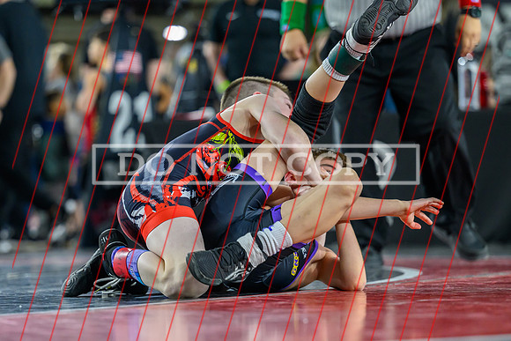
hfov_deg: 11.4
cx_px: 205
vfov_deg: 7.6
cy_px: 228
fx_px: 2551
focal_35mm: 180
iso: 2500
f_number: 2.8
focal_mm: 130
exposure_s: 1/640
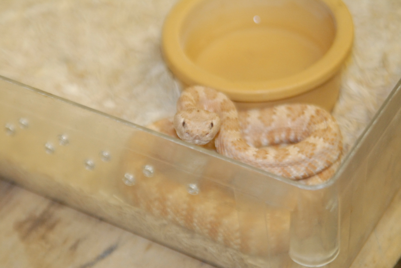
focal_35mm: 112
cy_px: 134
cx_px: 200
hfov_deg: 18.2
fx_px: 1255
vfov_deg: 12.2
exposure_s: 1/50
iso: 1100
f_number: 2.8
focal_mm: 75
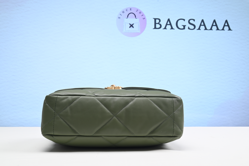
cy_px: 83
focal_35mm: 40
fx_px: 277
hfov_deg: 48.4
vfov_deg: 33.4
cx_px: 124
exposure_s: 1/2
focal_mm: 40
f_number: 16
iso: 100
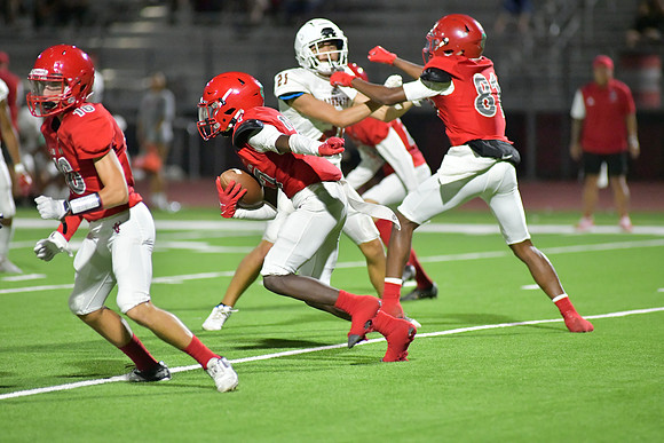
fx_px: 5534
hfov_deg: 6.9
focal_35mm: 300
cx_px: 332
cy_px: 222
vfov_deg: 4.6
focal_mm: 300
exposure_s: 1/1250
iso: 11400
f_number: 4
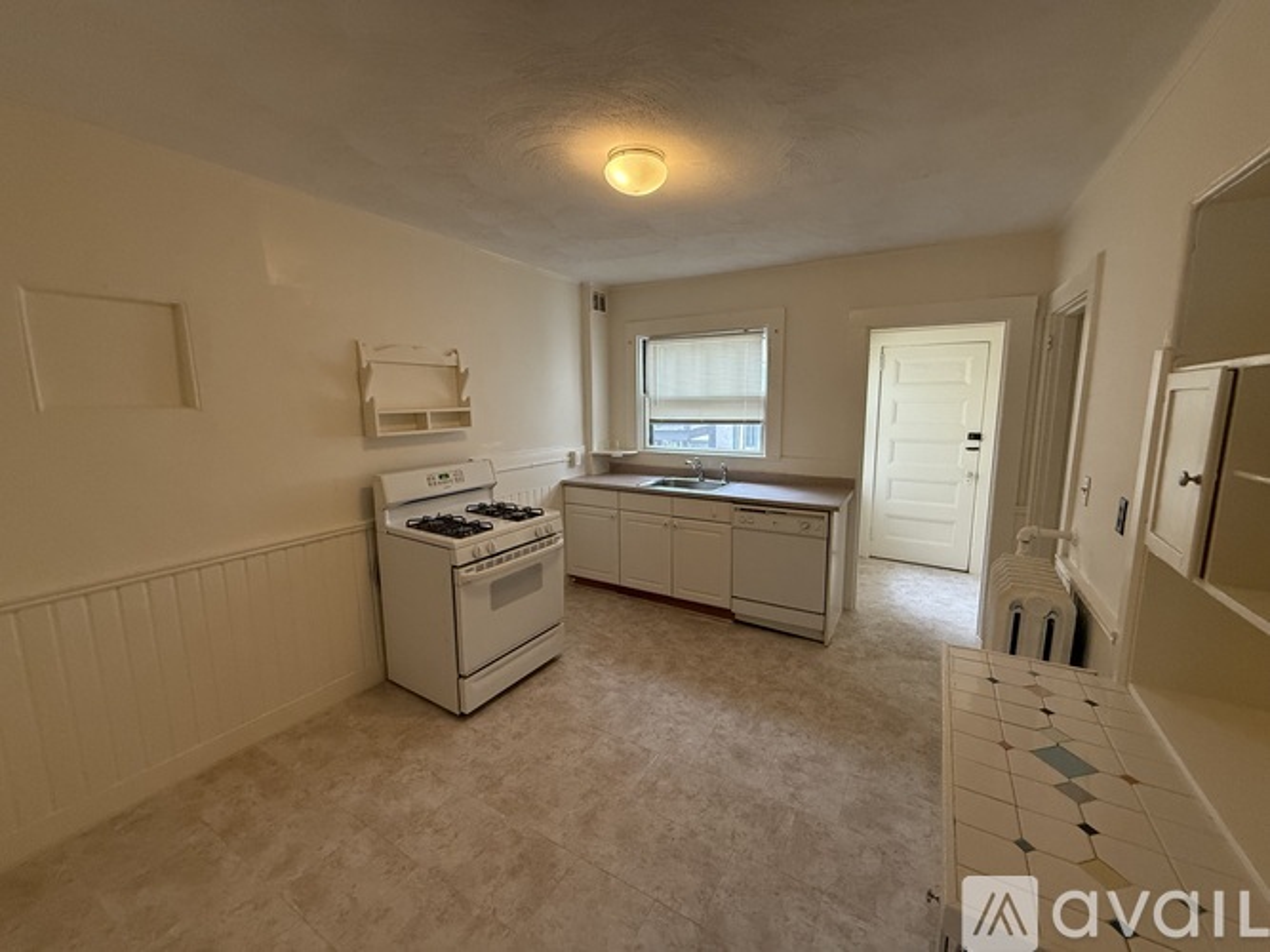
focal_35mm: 14
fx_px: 514
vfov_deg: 85.7
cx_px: 635
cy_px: 476
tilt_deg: -9.0
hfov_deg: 102.1
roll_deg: +0.6
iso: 320
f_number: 2.2
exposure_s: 1/120
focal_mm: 2.22
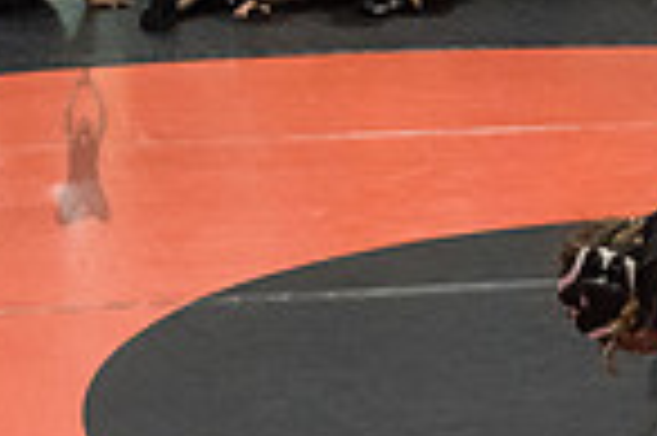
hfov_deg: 13.7
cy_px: 363
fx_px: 2680
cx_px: 704
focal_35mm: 147
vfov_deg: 9.3
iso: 5000
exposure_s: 1/800
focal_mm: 35
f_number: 3.2
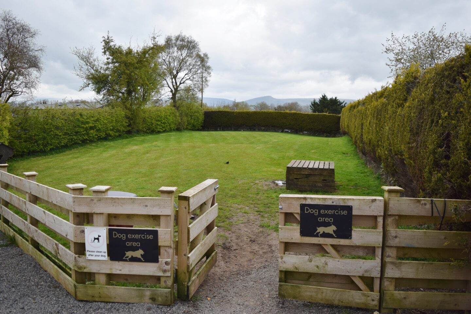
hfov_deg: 67.4
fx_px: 353
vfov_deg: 47.9
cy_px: 157
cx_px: 236
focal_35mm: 27
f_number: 3.5
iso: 100
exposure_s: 1/640
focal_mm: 18
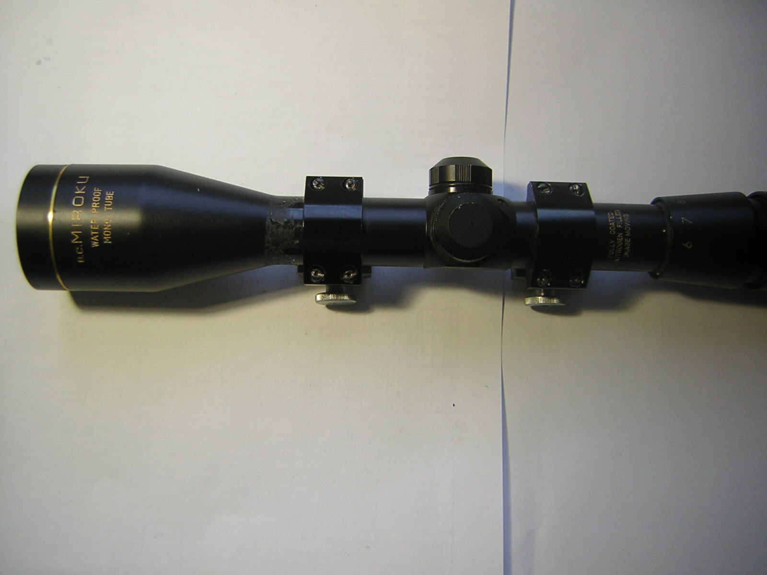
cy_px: 288
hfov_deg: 51.4
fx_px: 798
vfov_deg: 39.7
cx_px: 384
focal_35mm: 36
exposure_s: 1/45.6
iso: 50
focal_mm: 4.7
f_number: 2.6
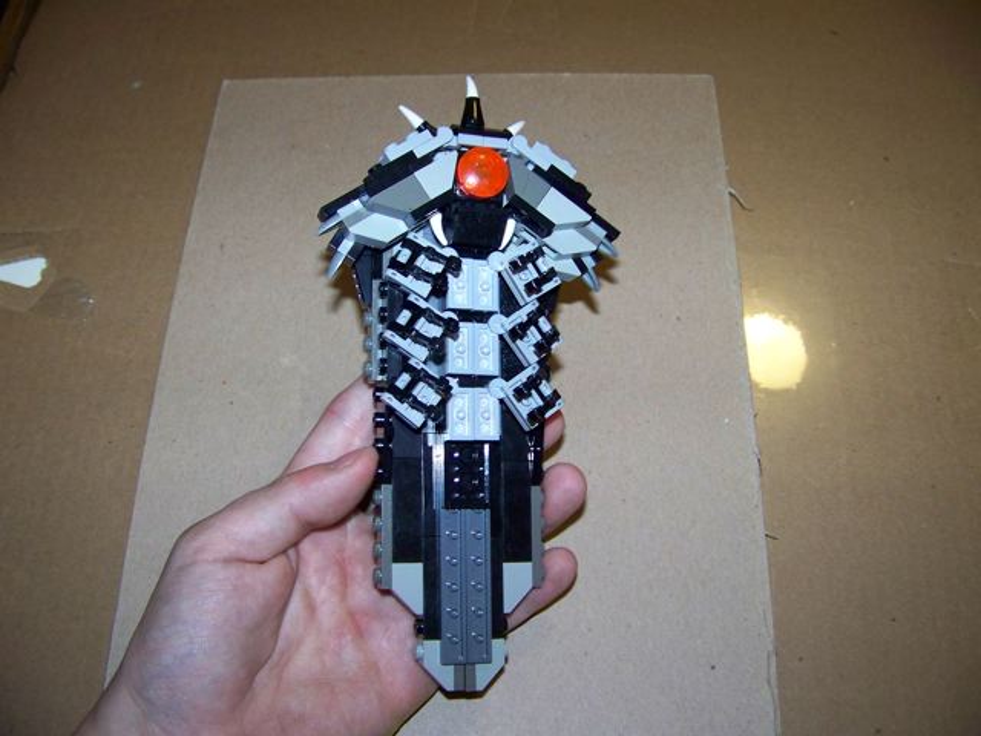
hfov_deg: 51.4
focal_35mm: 36
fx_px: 1020
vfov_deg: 39.7
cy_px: 368
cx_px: 490
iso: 200
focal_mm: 5.85
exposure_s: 1/30
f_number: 2.8
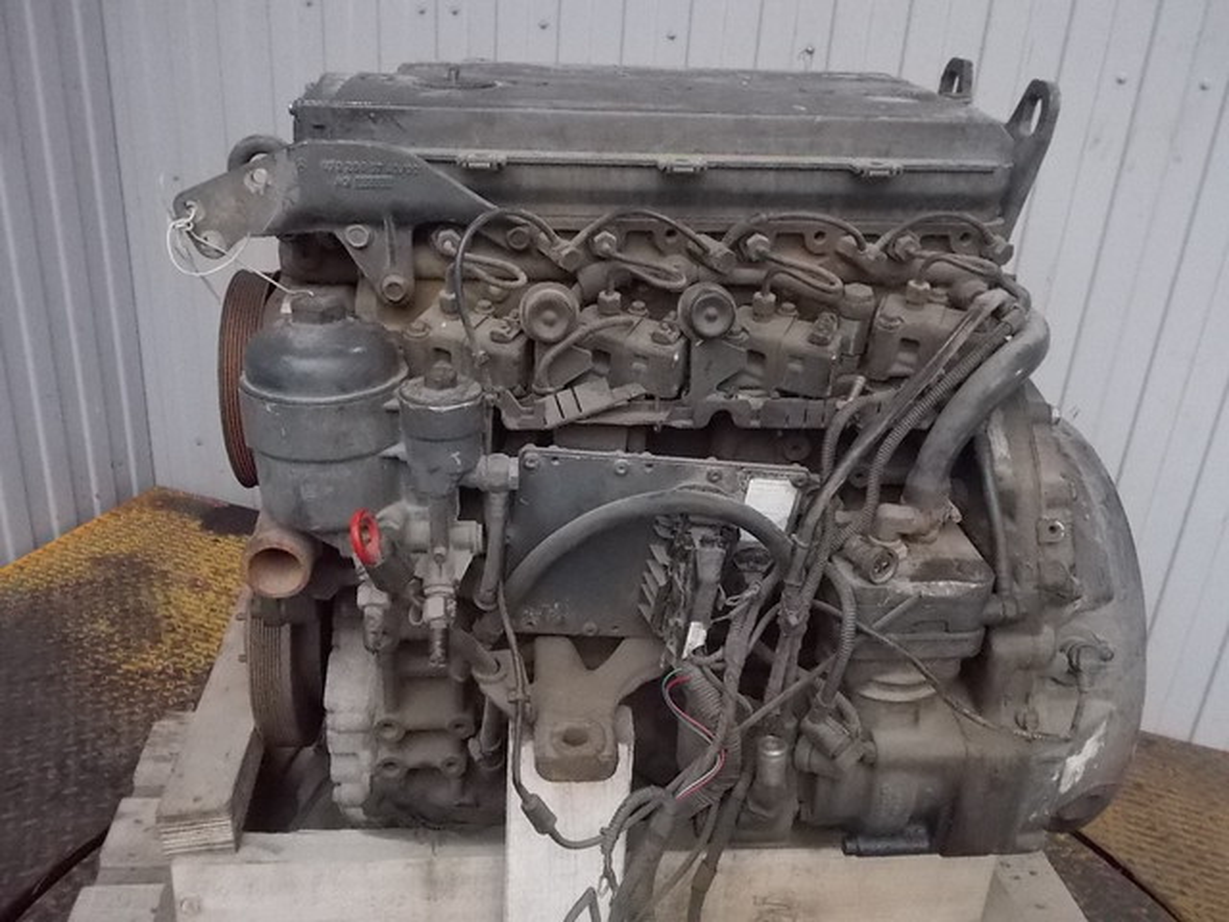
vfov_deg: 48.2
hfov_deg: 61.7
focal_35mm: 29
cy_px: 461
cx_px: 614
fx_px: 1030
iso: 500
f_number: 3.3
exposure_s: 1/125
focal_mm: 4.1
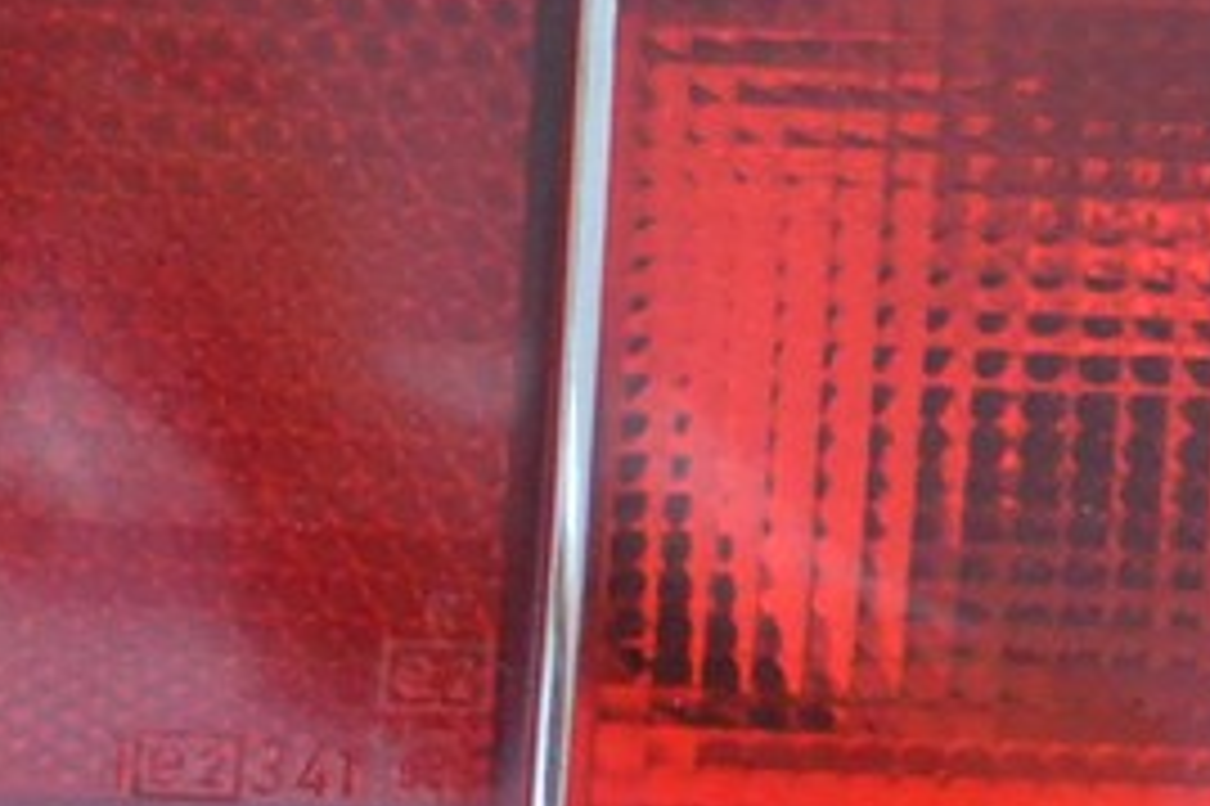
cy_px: 275
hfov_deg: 11.1
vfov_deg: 7.6
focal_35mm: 181
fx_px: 6080
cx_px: -373
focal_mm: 24
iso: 3200
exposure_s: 1/50
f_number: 4
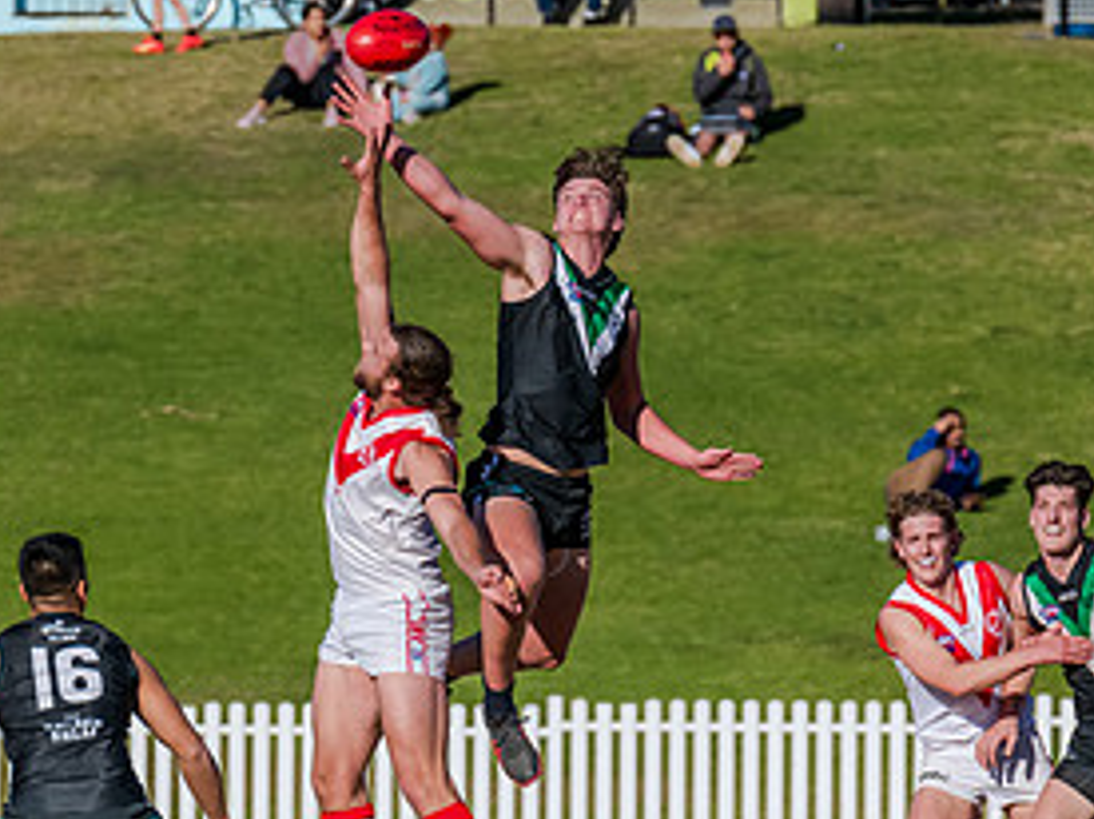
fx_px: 27610
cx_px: 521
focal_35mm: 874
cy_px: 618
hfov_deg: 2.3
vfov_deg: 1.7
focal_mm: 420
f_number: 10
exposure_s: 1/2000
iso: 800
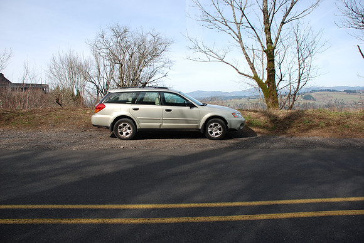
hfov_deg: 67.3
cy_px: 122
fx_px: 273
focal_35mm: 27
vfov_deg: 48.0
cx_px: 182
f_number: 5
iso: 200
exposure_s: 1/500
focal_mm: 18
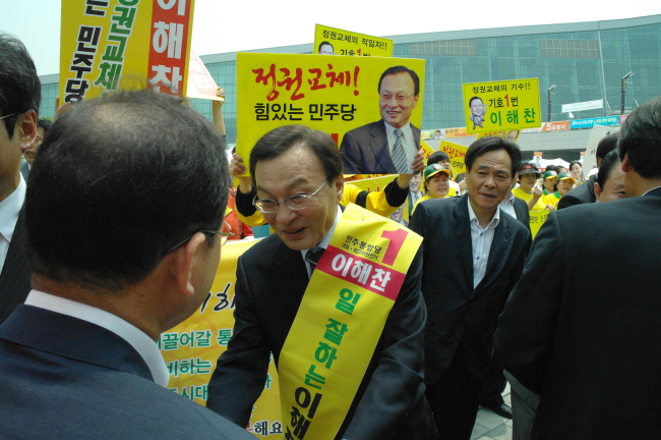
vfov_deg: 47.8
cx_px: 330
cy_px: 220
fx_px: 495
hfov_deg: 67.4
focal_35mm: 27
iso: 1600
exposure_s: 1/1250
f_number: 10
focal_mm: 18
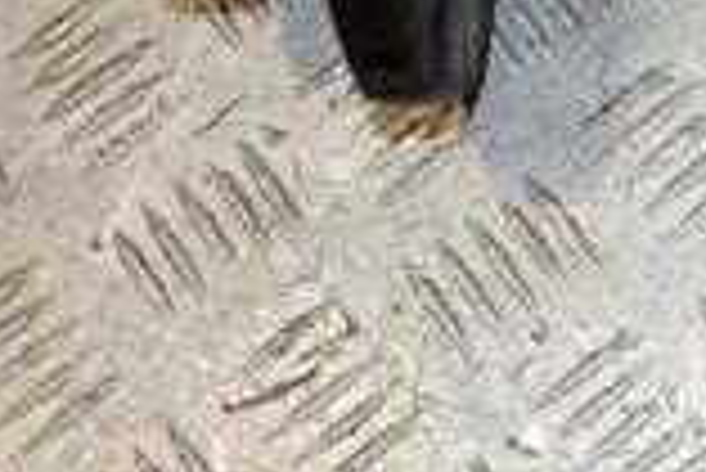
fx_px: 2473
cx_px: 1160
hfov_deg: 14.7
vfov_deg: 10.4
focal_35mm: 126
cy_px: -301
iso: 800
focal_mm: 22
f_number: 10
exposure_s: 1/200
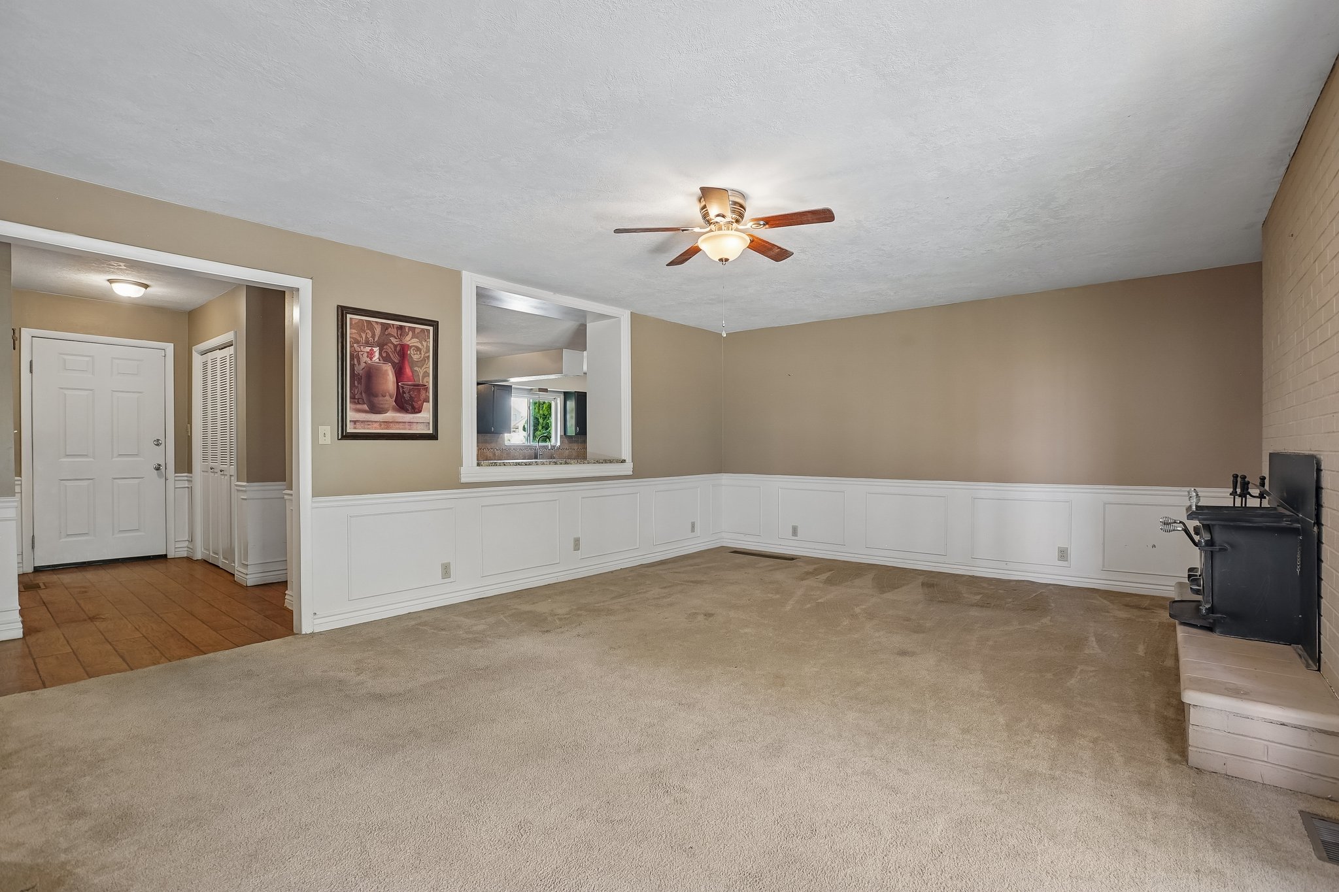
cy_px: 446
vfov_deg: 73.7
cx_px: 670
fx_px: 595
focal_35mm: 16
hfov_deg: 96.7
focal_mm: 16
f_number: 8
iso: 400
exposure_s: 1/5
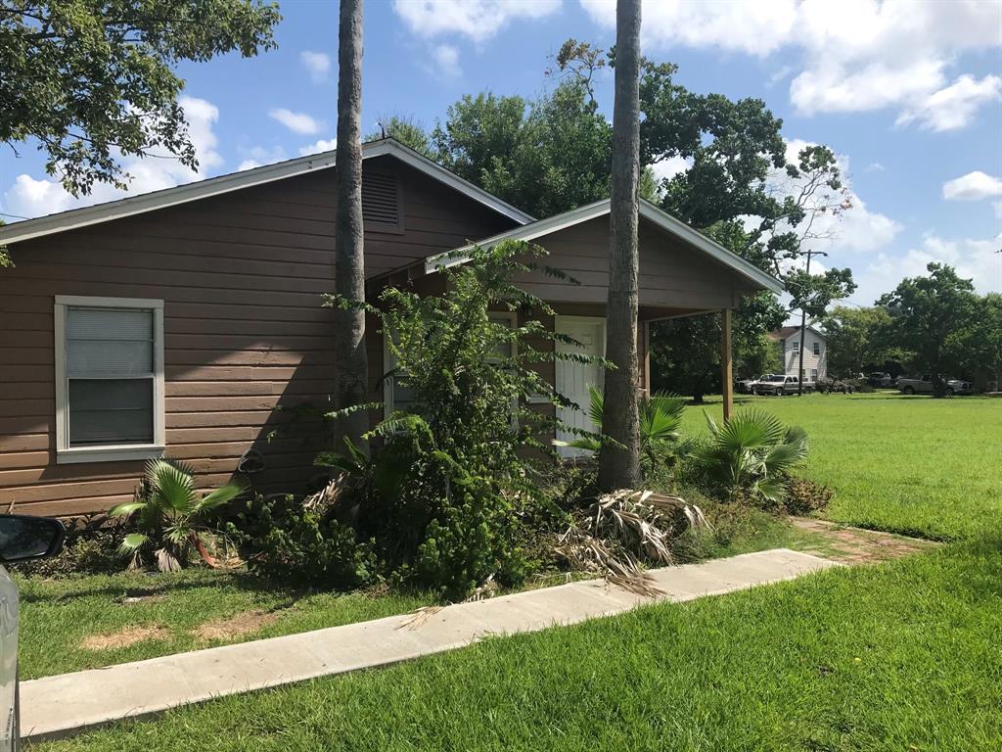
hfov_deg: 63.4
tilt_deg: +1.0
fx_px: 810
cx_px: 501
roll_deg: +0.3
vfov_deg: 49.7
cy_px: 376
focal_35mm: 28
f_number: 1.8
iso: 20
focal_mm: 3.99
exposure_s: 1/2336
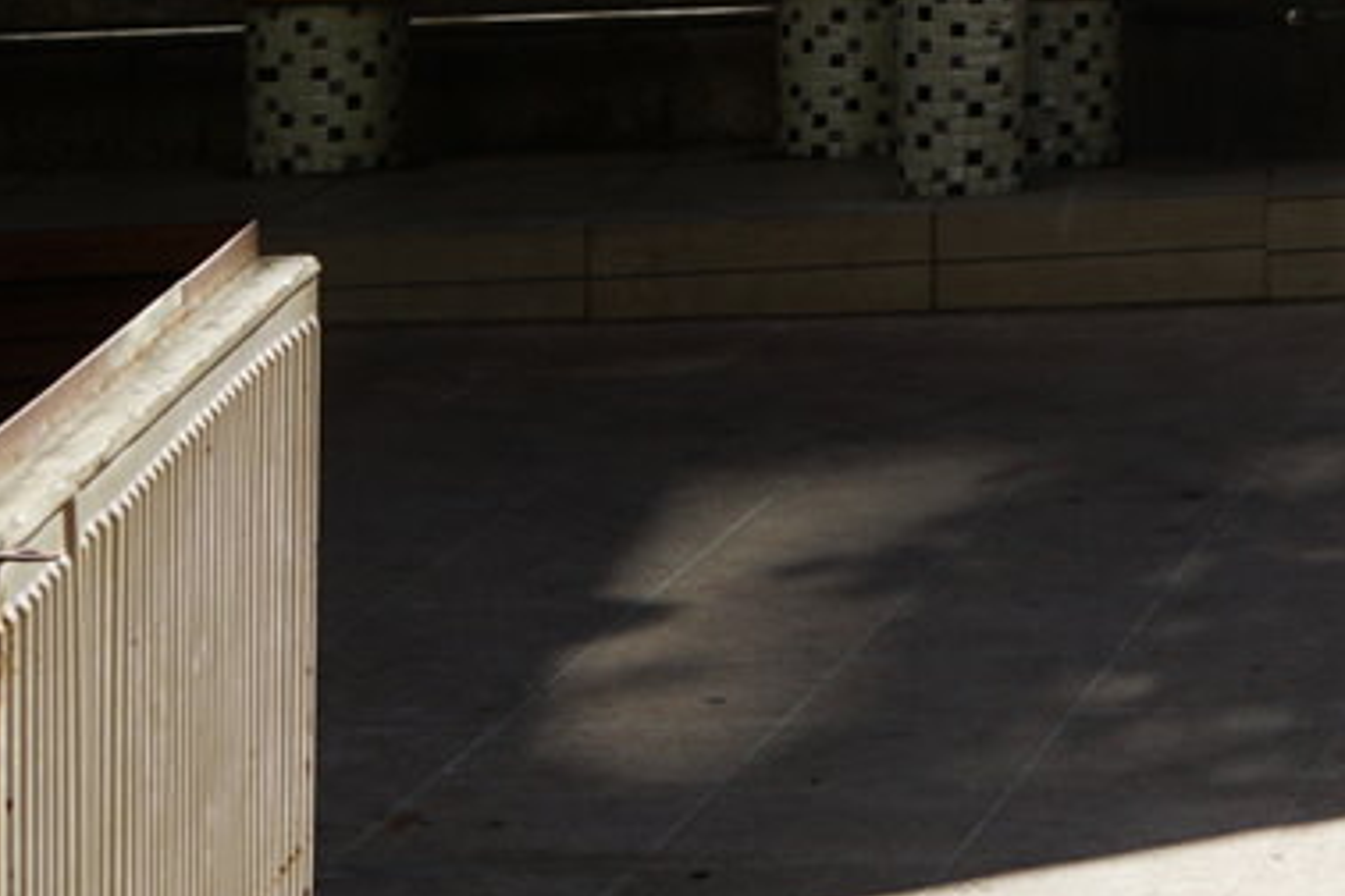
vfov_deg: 9.1
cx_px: 2960
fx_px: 5342
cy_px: -743
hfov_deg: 12.2
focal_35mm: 143
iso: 100
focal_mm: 30
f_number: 9
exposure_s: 1/125
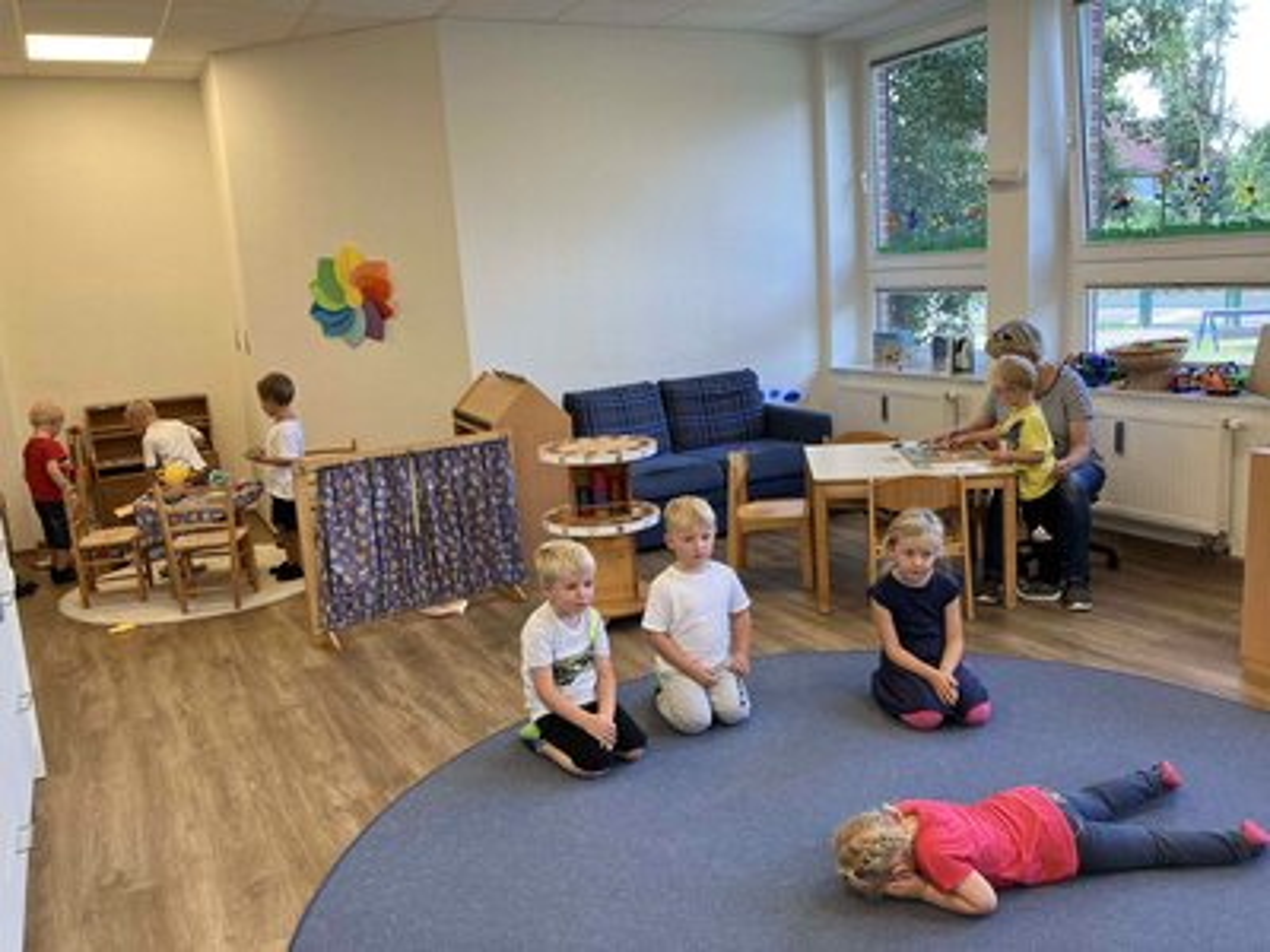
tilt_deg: -10.5
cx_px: 635
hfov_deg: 63.4
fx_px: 1027
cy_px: 476
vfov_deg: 49.7
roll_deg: +4.3
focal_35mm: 28
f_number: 1.8
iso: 80
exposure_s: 1/100
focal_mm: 3.99
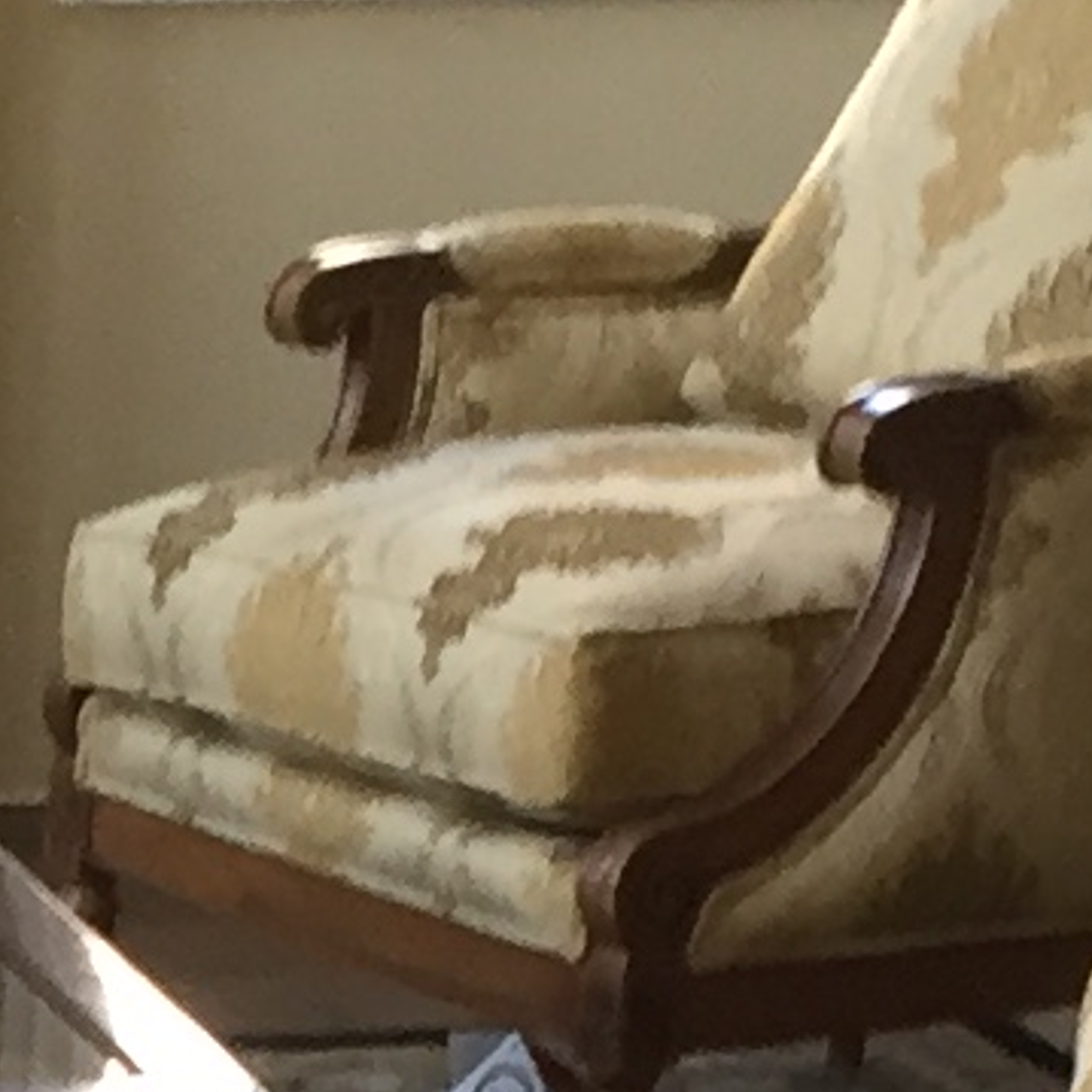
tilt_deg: -23.4
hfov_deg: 7.2
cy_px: 2601
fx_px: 8316
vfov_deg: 7.1
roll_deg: -0.6
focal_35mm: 233
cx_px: -1055
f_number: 2.2
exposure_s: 1/30
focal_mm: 4.15
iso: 80
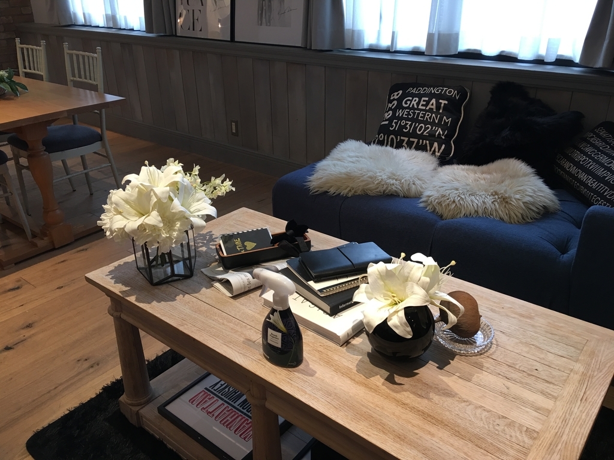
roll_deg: +0.9
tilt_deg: -24.3
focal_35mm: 29
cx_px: 307
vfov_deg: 48.2
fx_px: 514
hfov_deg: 61.7
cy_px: 230
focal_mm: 4.15
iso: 40
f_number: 2.2
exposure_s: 1/17
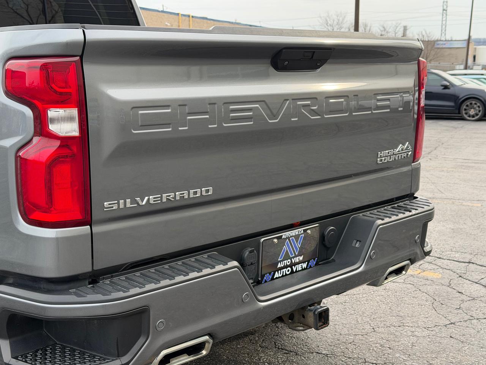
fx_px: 674
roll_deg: +0.0
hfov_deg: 39.7
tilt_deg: -8.3
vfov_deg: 30.3
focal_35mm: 48
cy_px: 182
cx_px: 243
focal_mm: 6.76
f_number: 1.78
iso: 80
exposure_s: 1/762
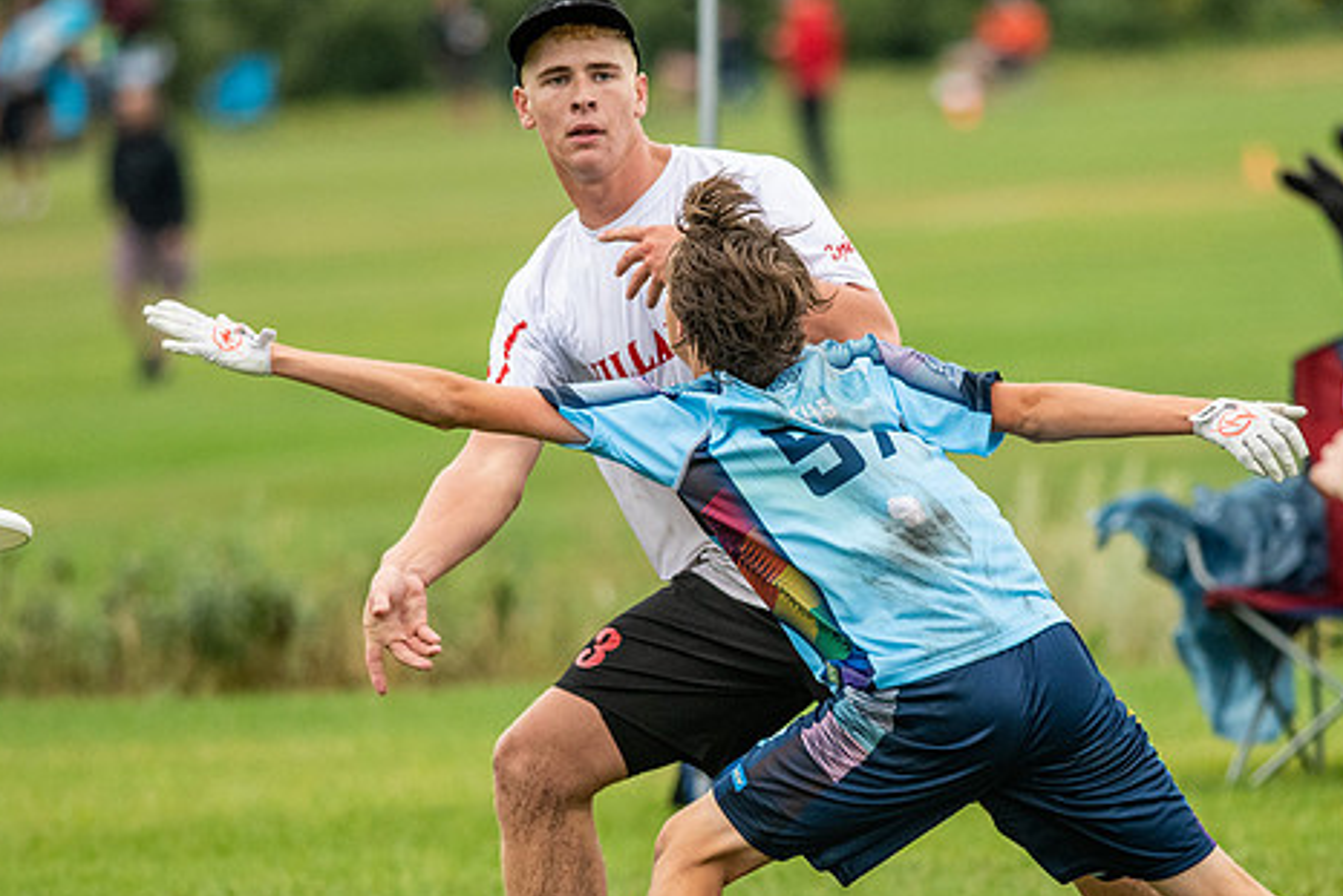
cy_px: 617
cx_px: 861
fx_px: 24329
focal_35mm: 652
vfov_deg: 2.1
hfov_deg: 3.2
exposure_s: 1/2000
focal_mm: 300
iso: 1600
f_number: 4
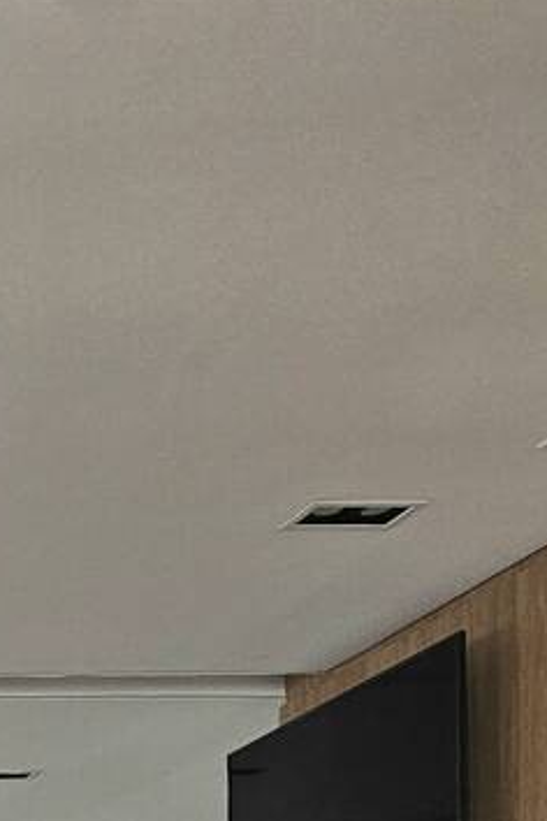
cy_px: 1125
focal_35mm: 55
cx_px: -473
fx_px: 1253
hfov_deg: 18.5
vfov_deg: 28.3
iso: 64
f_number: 2.2
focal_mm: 2.2
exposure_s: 1/120
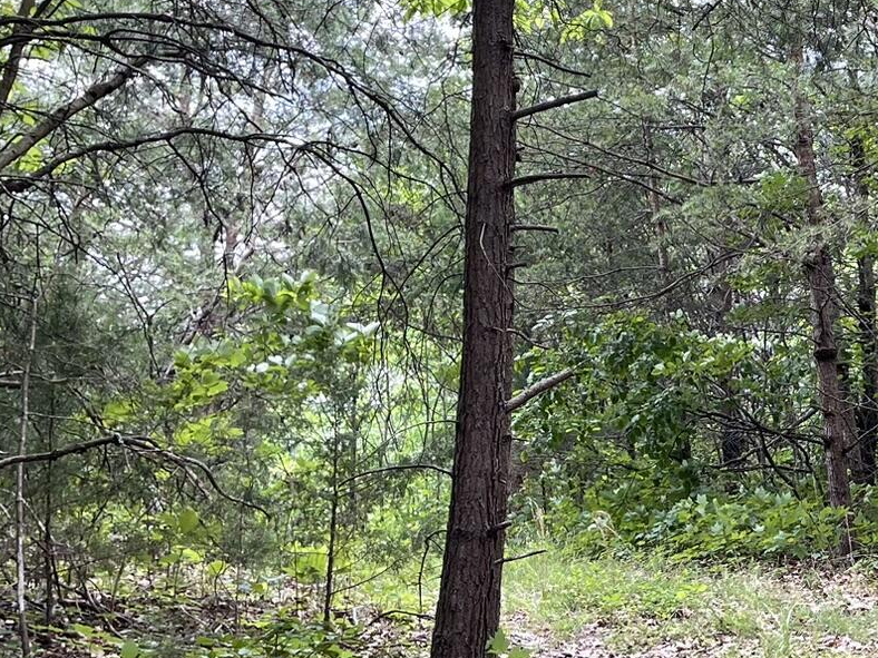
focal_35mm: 65
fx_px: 1649
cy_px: 291
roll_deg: +2.4
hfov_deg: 26.0
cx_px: 1101
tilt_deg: +4.5
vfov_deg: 22.6
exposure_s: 1/121
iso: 50
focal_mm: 5.1
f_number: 1.6
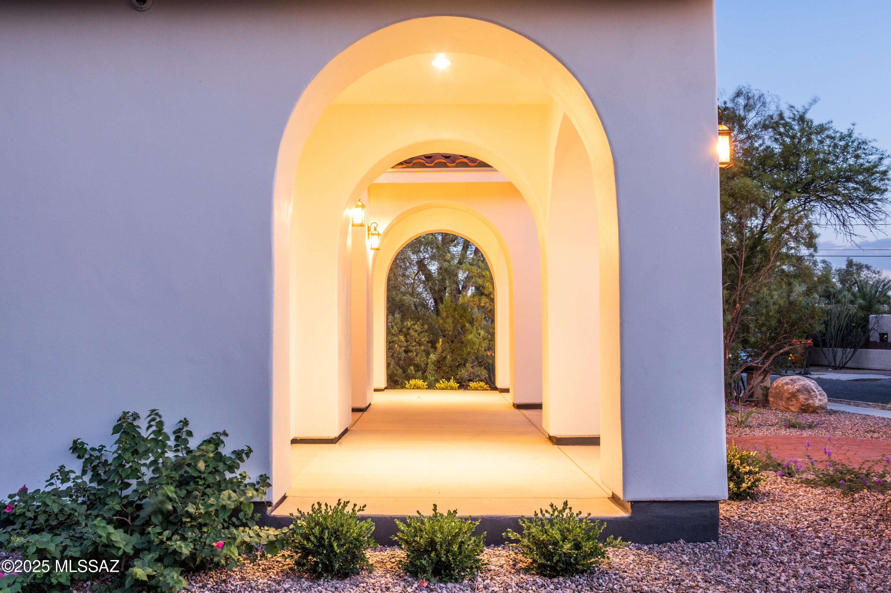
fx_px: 779
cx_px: 446
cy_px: 296
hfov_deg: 59.5
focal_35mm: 32
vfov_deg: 41.7
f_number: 16
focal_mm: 31.5
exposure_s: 1/1.25
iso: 1250
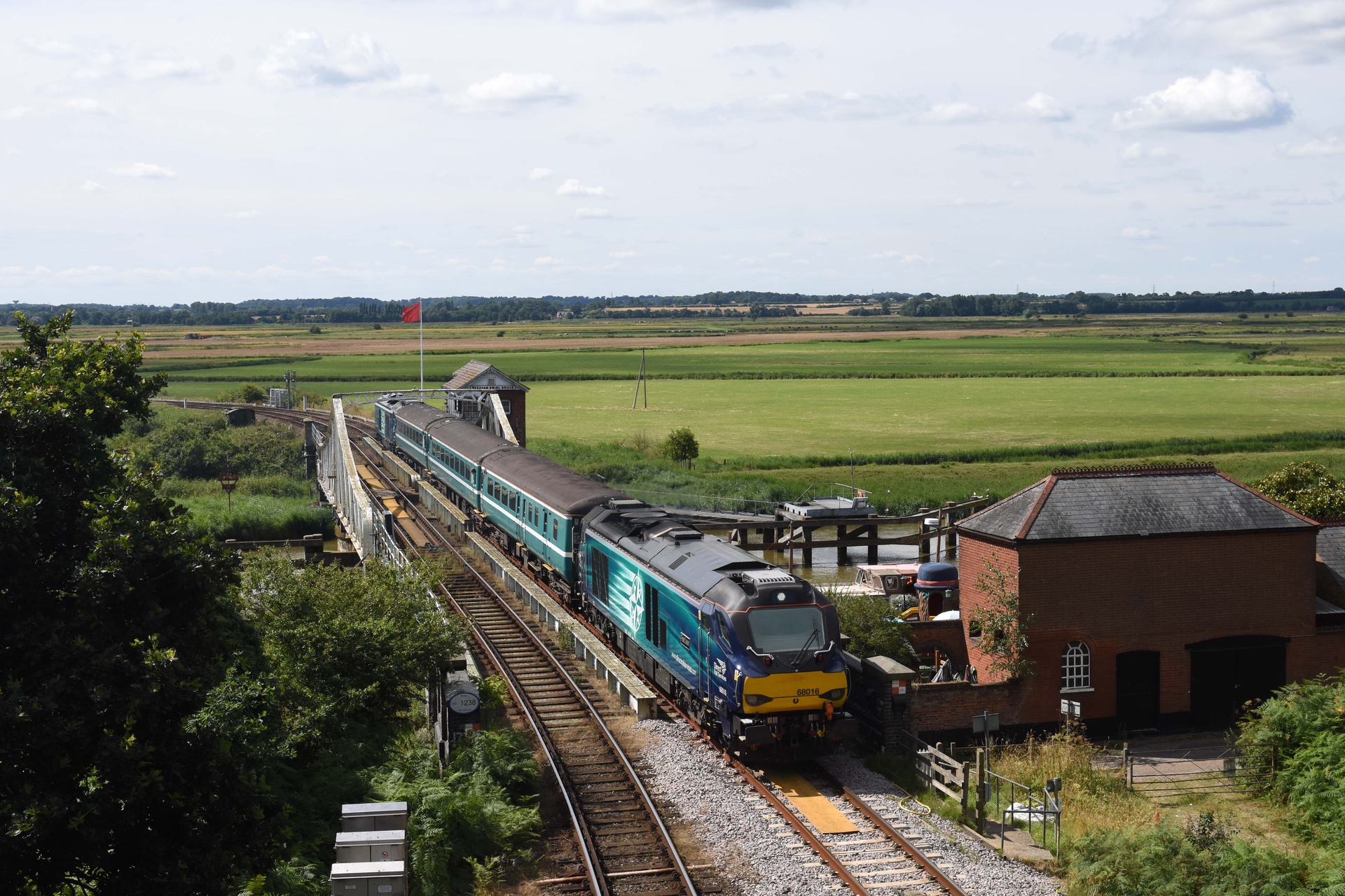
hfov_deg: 38.9
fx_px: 1905
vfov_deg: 26.5
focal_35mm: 51
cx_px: 672
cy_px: 448
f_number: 8
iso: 400
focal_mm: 34
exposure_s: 1/1000
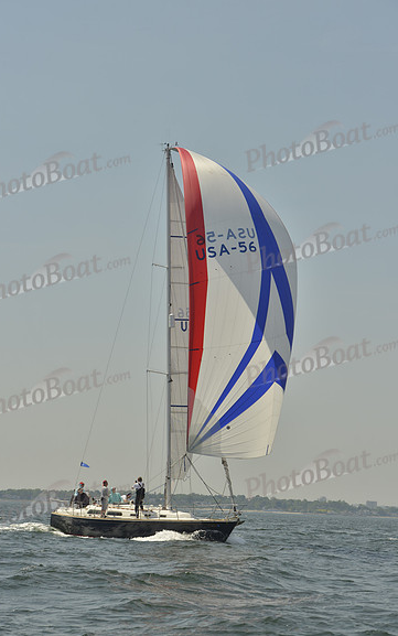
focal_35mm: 84
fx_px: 1457
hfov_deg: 15.6
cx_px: 188
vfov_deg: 24.6
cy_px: 319
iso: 200
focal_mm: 82
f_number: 9
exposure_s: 1/1250
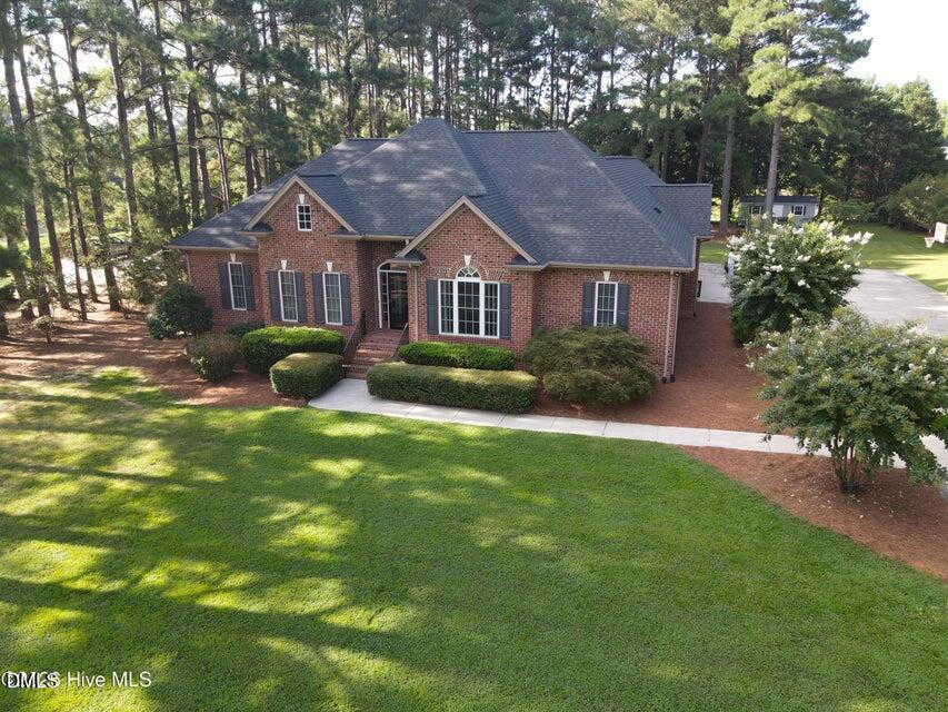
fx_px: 657
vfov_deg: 56.8
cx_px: 474
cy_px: 356
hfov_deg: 71.6
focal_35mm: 24
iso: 100
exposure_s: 1/60
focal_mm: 4.5
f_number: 2.8
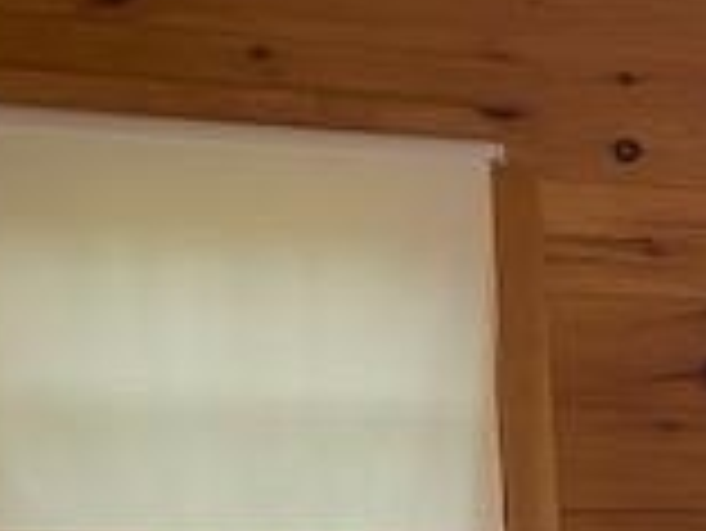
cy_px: 936
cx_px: 1300
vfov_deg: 12.8
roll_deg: -1.0
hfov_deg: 15.7
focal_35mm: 106
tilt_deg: -8.7
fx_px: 2164
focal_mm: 4.25
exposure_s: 1/60
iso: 250
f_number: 1.8
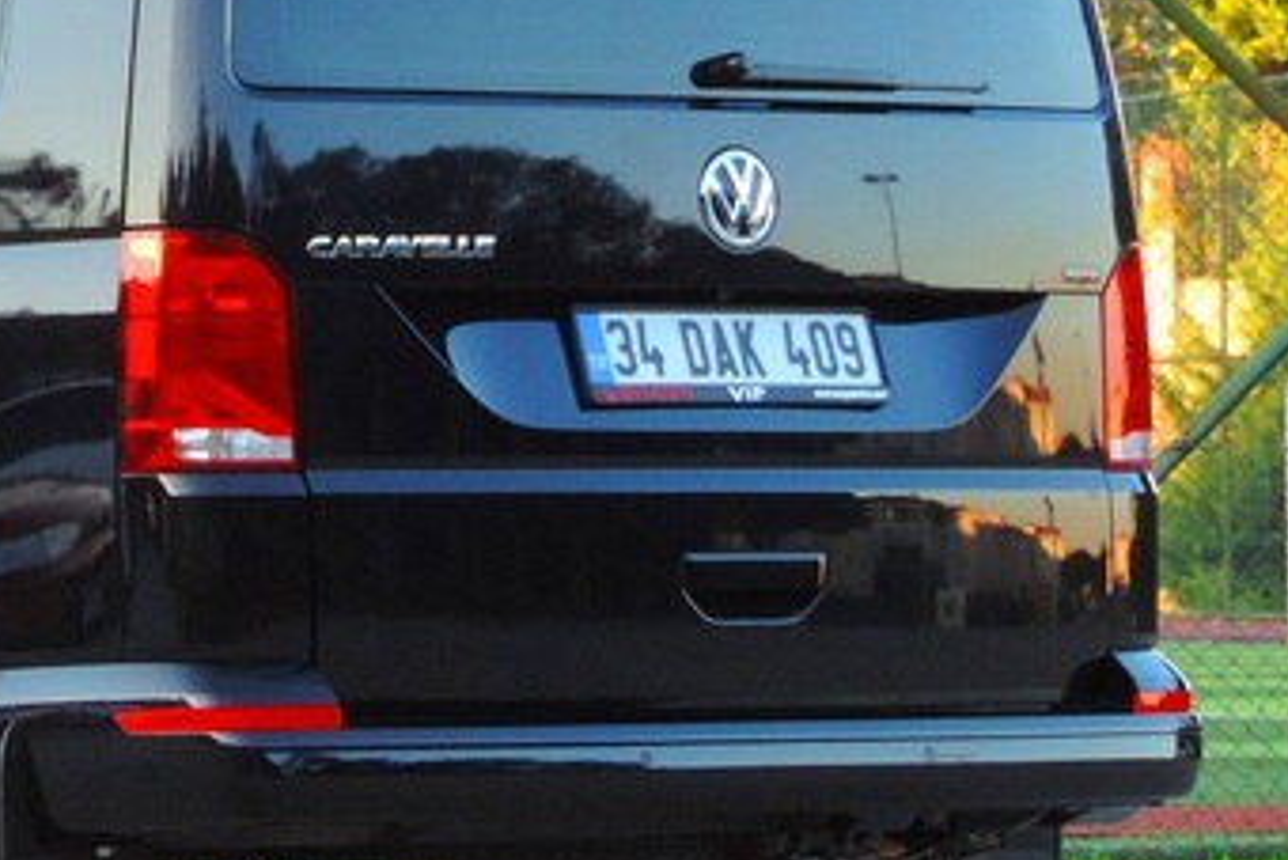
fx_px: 10344
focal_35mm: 289
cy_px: 40
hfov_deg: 7.1
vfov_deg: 4.8
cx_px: -205
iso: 400
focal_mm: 18.7
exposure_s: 1/200
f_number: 4.2
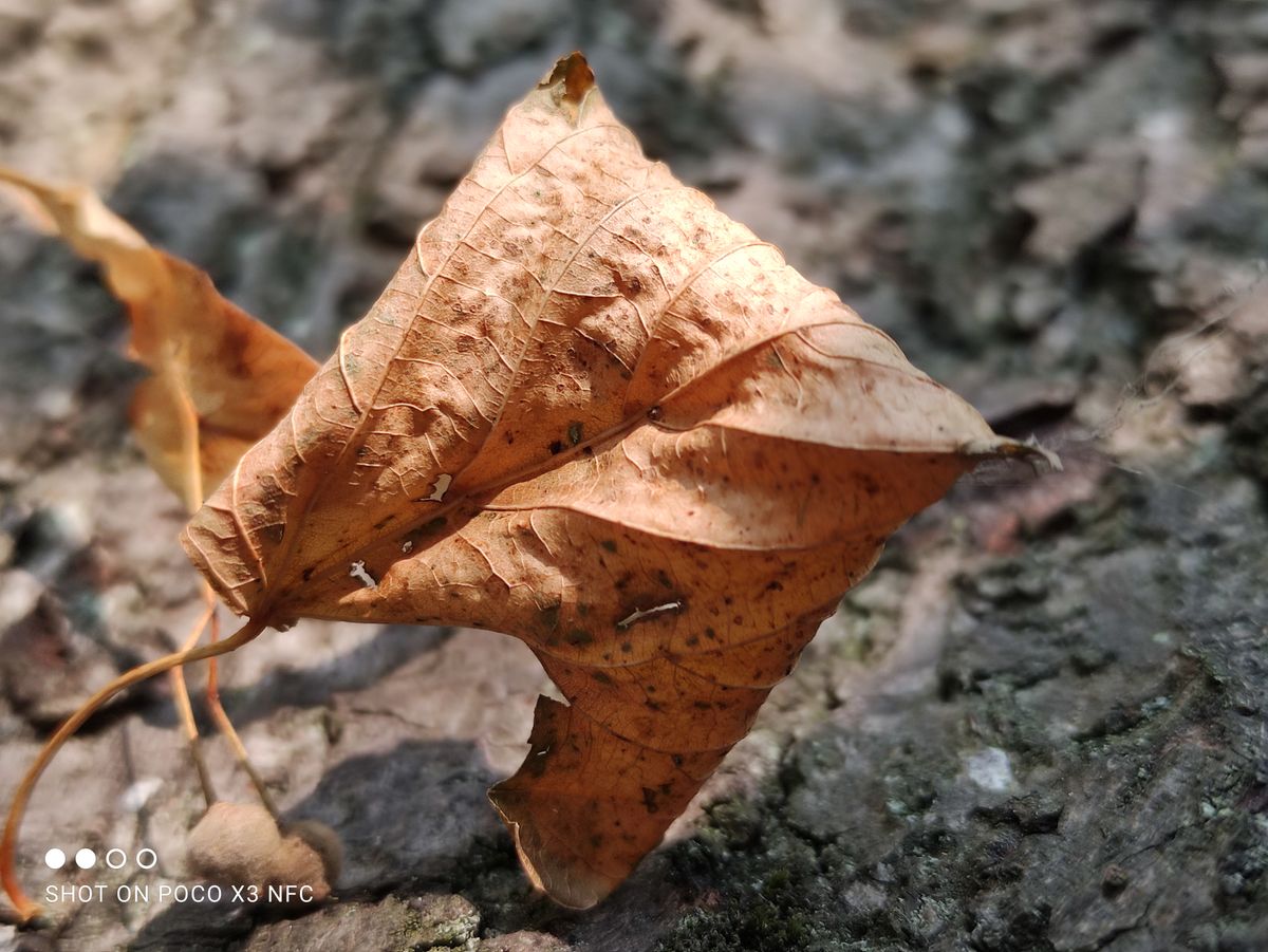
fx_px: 916
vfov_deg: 54.9
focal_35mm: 25
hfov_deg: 69.4
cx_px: 634
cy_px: 476
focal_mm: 5.43
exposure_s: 1/100
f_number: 1.89
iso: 170
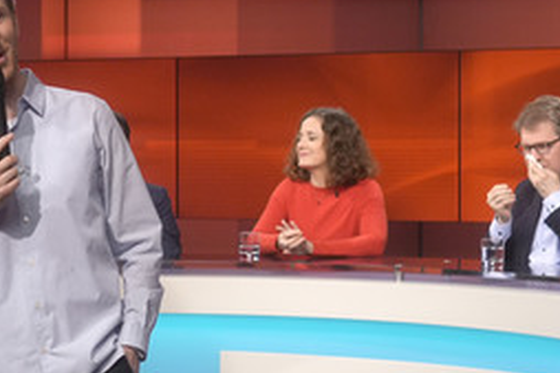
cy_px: 232
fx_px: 1244
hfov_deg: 25.4
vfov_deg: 17.0
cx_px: 303
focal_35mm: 80
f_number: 2.2
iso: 640
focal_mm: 30
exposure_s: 1/250
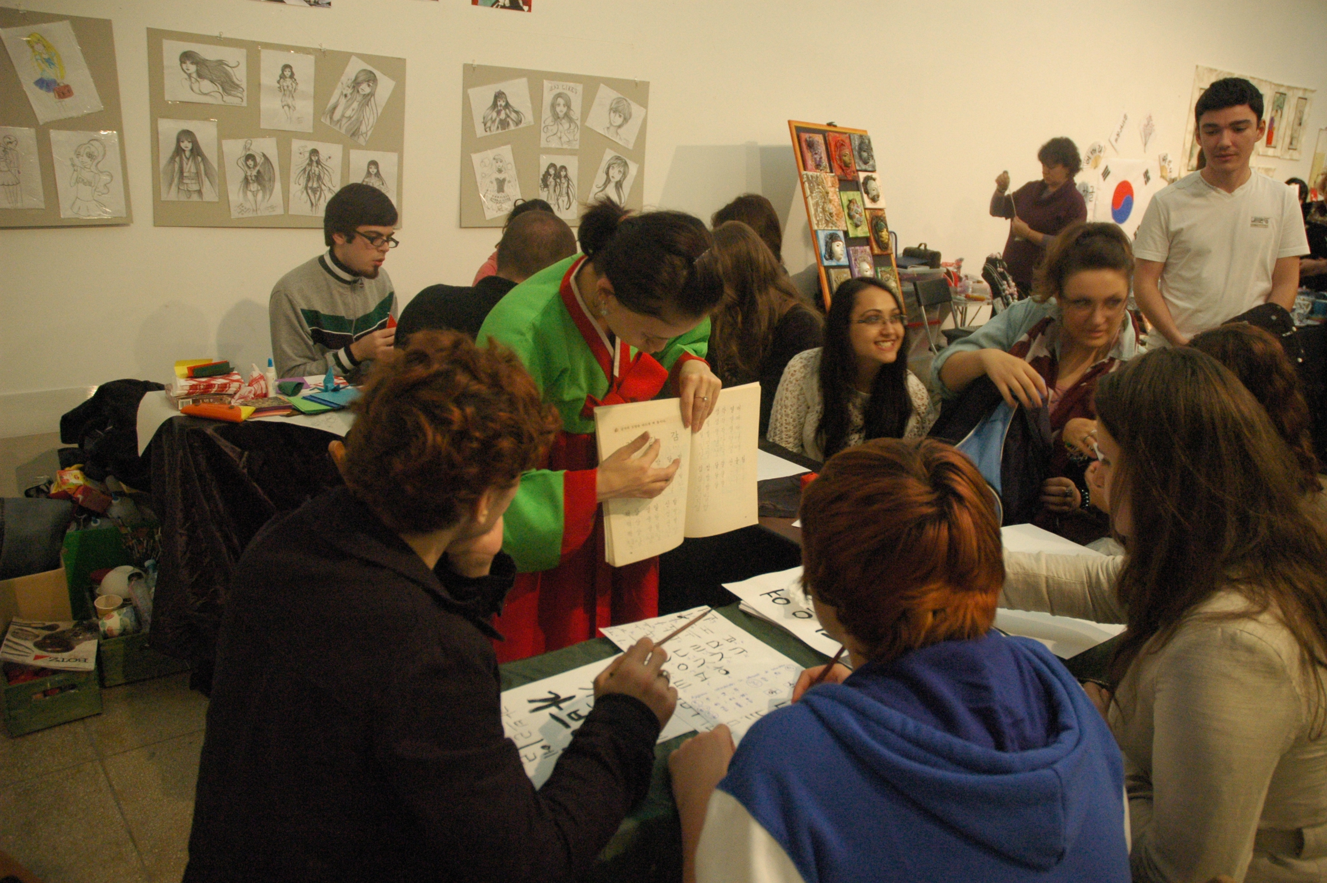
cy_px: 442
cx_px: 664
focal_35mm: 27
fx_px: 994
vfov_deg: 47.8
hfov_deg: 67.4
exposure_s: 1/40
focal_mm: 18
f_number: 3.5
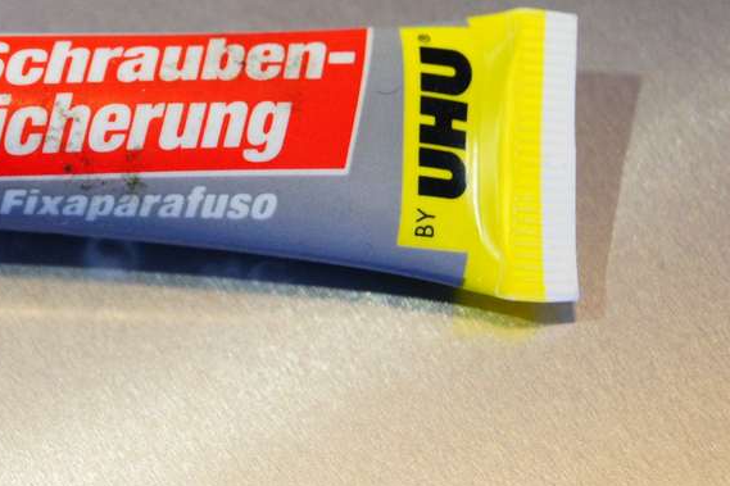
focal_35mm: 174
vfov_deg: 7.9
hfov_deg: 11.8
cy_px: 101
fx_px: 3528
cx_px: 114
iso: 800
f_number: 6.3
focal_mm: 55
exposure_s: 1/50
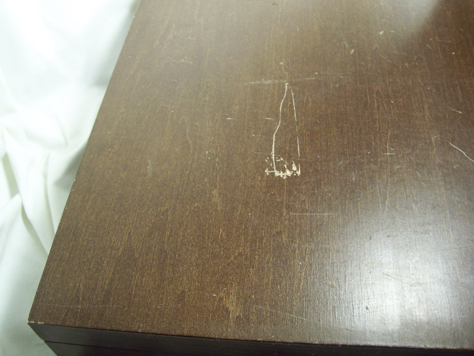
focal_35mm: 37
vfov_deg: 38.7
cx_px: 237
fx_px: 507
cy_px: 178
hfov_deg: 50.1
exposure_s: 1/45
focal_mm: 5.6
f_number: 2.8
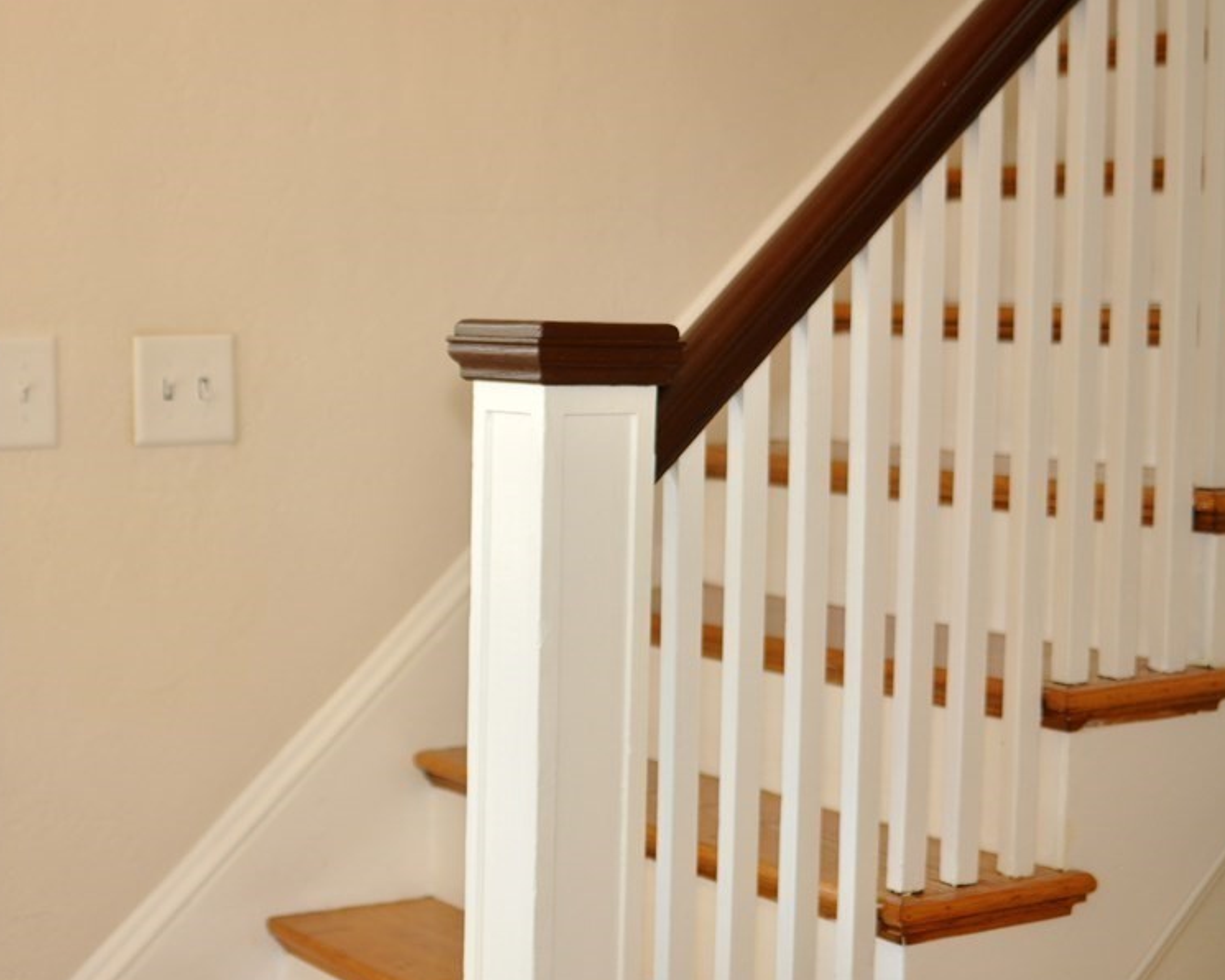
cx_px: 400
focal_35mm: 68
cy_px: 452
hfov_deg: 27.9
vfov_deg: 22.6
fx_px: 2452
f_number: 2.5
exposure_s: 1/80
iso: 400
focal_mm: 35
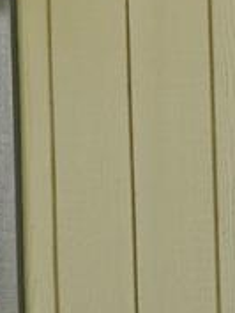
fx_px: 2920
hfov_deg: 4.5
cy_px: -89
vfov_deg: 6.1
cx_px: 638
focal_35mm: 323
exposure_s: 1/500
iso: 800
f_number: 5.6
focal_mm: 29
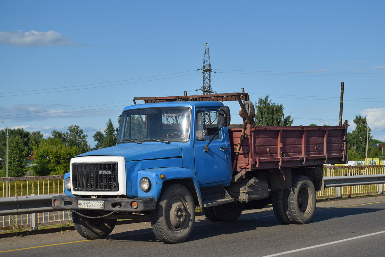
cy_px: 128
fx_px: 722
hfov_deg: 29.9
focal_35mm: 68
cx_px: 192
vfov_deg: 20.2
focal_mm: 45
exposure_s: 1/1600
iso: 200
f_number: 7.1
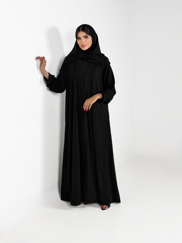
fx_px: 336
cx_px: 91
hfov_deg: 30.3
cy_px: 122
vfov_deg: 39.7
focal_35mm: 48
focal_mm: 6.76
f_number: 1.78
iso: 50
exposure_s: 1/121
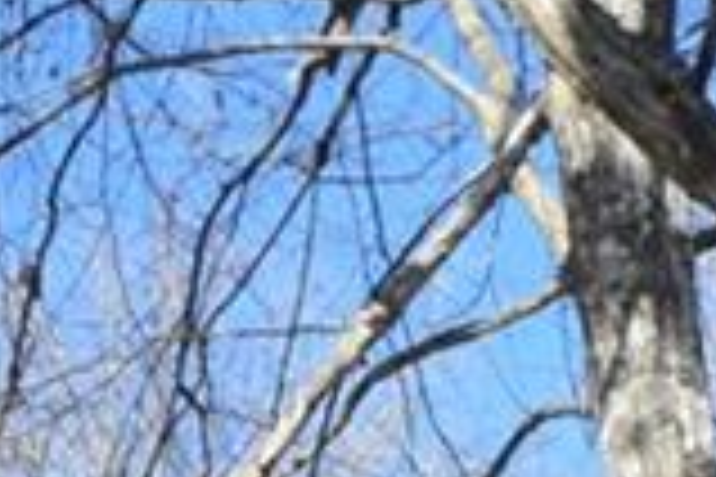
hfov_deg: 10.4
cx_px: -297
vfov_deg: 6.4
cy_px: 1516
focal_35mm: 193
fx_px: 3838
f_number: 8
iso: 280
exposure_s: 1/250
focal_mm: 20
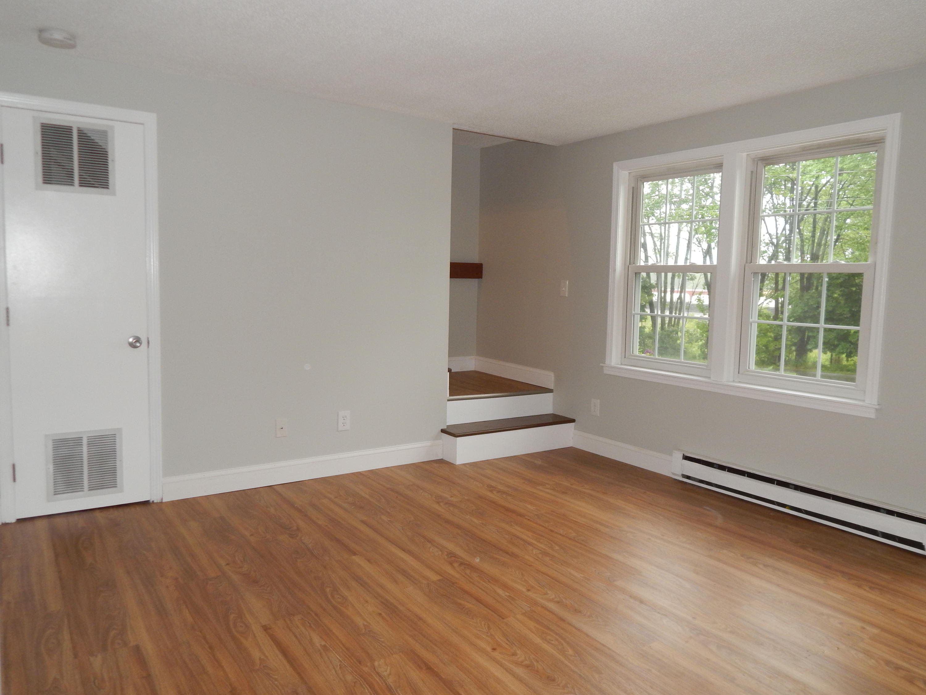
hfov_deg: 69.4
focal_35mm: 25
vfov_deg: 54.9
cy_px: 348
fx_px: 669
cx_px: 463
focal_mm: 4.5
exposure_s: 1/30
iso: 200
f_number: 3.1
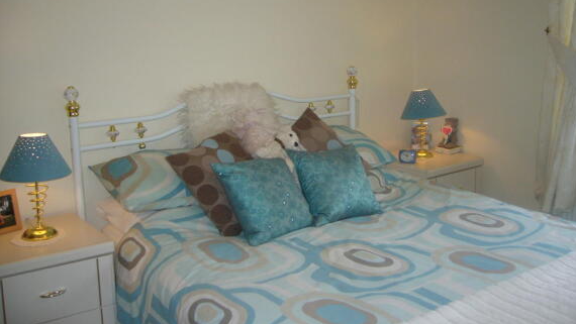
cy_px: 119
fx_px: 596
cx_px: 294
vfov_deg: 30.3
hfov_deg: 51.6
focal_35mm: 39
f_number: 2.8
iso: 100
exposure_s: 1/60
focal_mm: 5.8
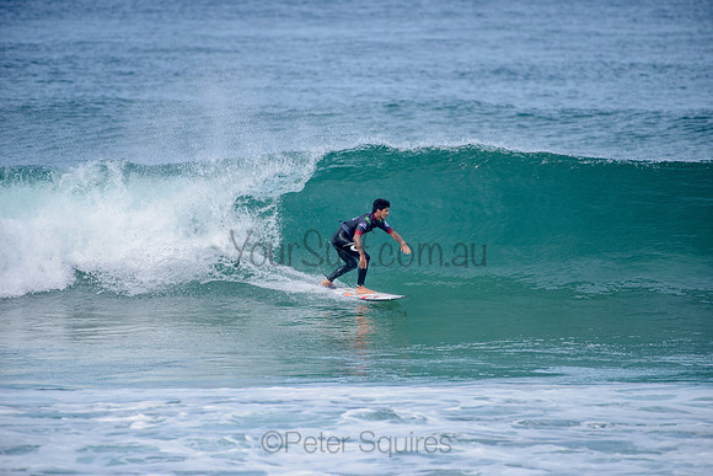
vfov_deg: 2.8
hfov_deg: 4.1
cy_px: 238
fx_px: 9905
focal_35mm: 500
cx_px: 356
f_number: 5.6
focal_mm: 500
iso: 250
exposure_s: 1/2000
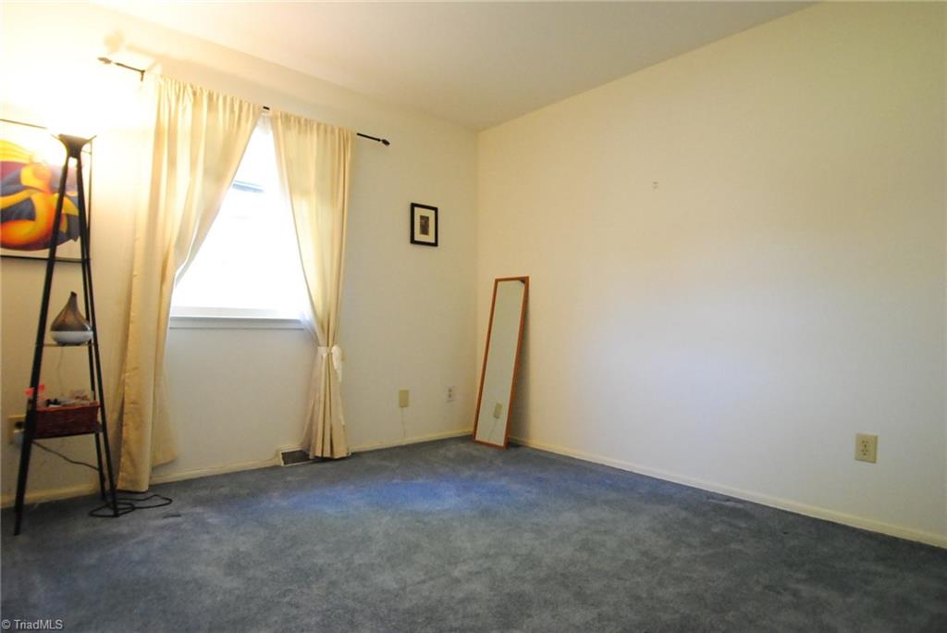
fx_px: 513
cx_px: 474
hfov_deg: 85.4
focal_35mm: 20
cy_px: 316
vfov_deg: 63.3
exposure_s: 1/40
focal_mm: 13
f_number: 4
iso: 1600
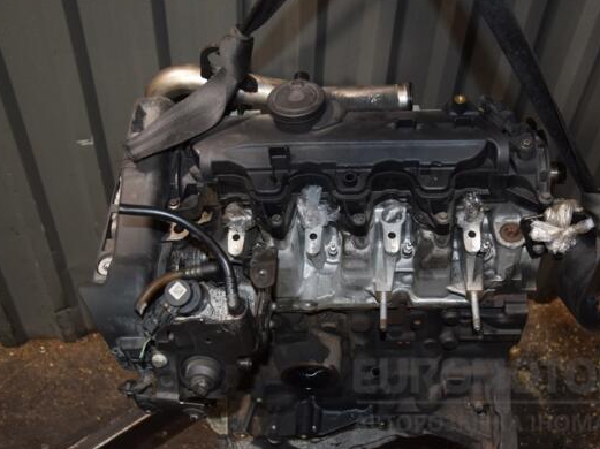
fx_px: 720
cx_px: 332
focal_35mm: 42
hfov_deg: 45.2
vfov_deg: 34.7
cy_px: 222
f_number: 5
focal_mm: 25
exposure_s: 1/60
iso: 800
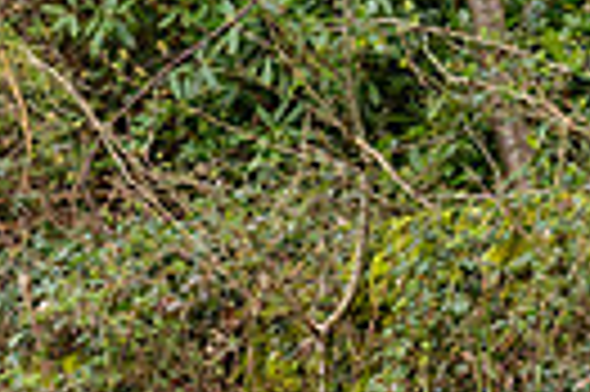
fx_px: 5091
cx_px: -554
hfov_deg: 6.5
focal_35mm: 311
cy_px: 282
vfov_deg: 4.4
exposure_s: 1/1000
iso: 1250
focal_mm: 70
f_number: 4
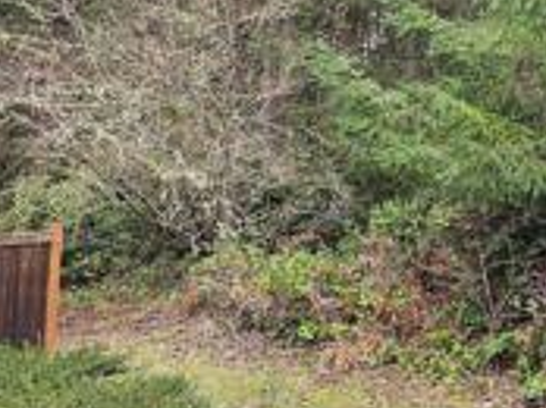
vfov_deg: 27.0
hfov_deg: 32.6
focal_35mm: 53
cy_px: 85
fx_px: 835
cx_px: 574
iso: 100
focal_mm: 6.3
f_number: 1.7
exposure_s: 1/207
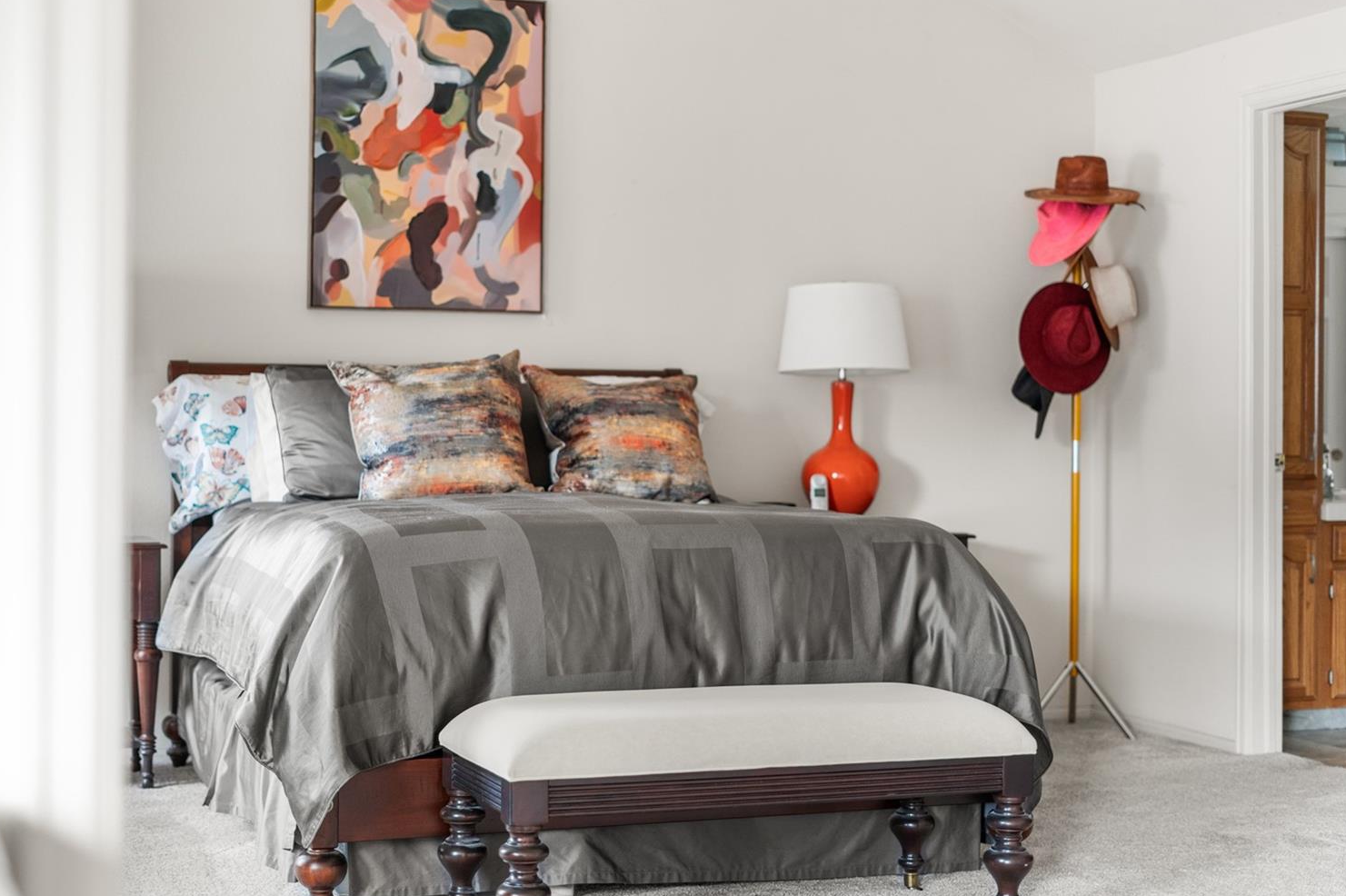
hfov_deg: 36.9
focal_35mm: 54
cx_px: 660
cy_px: 445
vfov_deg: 25.0
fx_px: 2018
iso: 500
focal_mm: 50
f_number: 1.8
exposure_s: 1/320
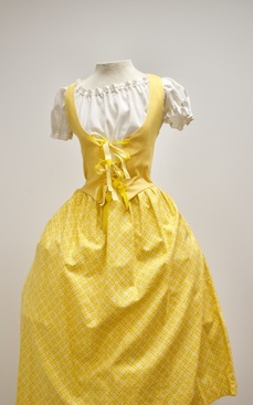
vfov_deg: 39.7
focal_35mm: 51
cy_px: 237
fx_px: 559
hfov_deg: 25.5
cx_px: 107
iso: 1600
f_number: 4
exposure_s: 1/320
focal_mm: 27
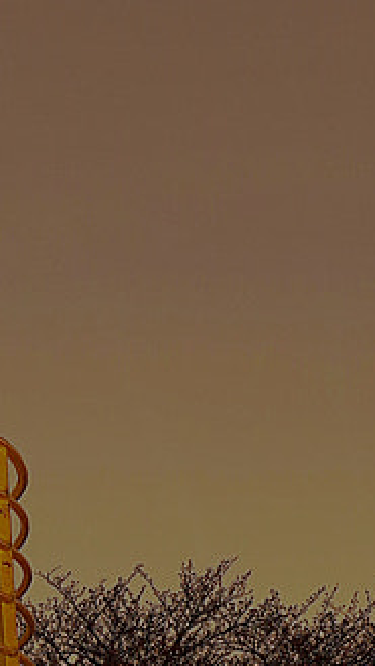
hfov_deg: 7.1
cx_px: -588
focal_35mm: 158
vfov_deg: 13.6
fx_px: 2794
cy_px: 405
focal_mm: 31
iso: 100
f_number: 7.1
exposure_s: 20
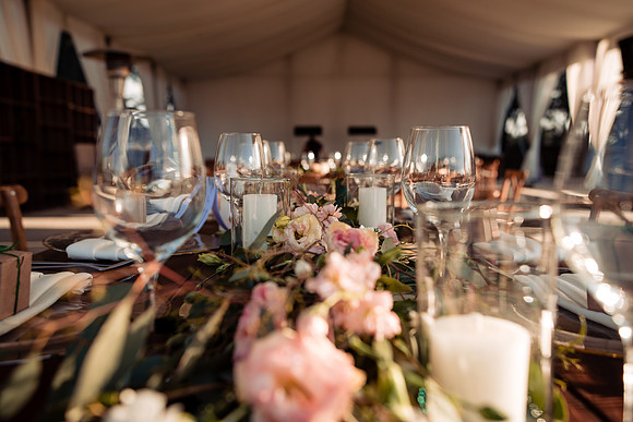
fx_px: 616
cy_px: 211
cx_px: 316
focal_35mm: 35
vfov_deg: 37.9
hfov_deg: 54.4
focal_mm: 35
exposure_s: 1/500
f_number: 4
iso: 125
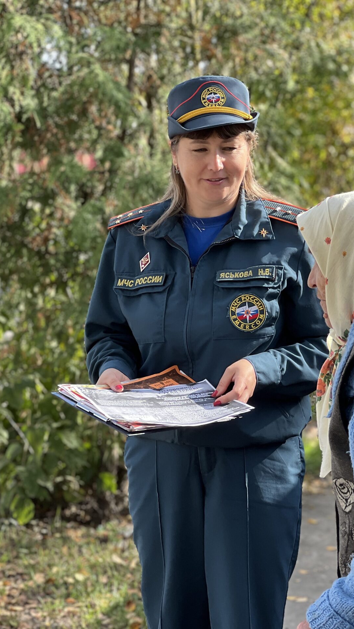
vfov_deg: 19.1
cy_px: 314
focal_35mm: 112
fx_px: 1868
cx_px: 265
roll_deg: -1.4
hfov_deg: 10.8
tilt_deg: -2.9
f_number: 2.8
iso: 20
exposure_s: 1/121
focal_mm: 9
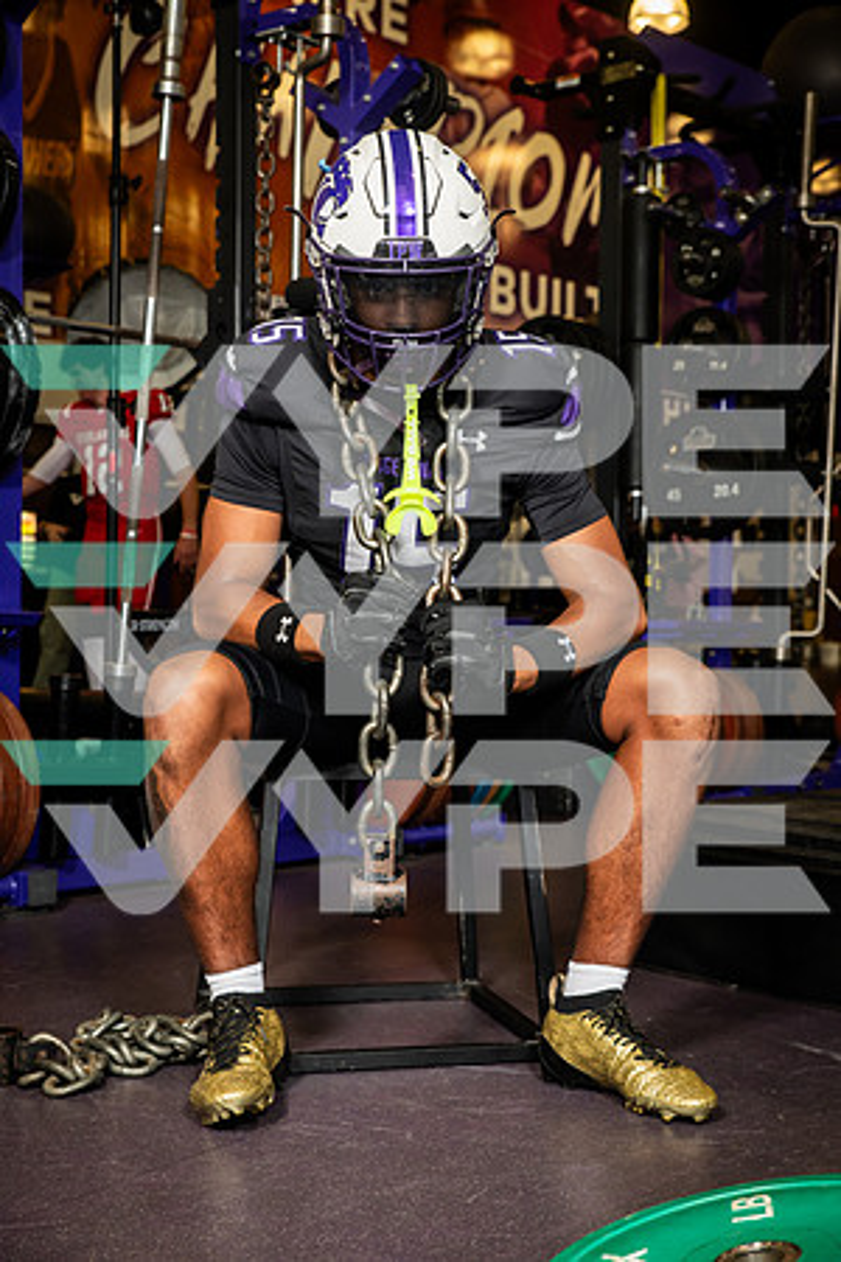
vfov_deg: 36.2
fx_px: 1927
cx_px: 420
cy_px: 631
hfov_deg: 24.6
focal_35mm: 55
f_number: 5.6
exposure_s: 1/250
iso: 500
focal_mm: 55
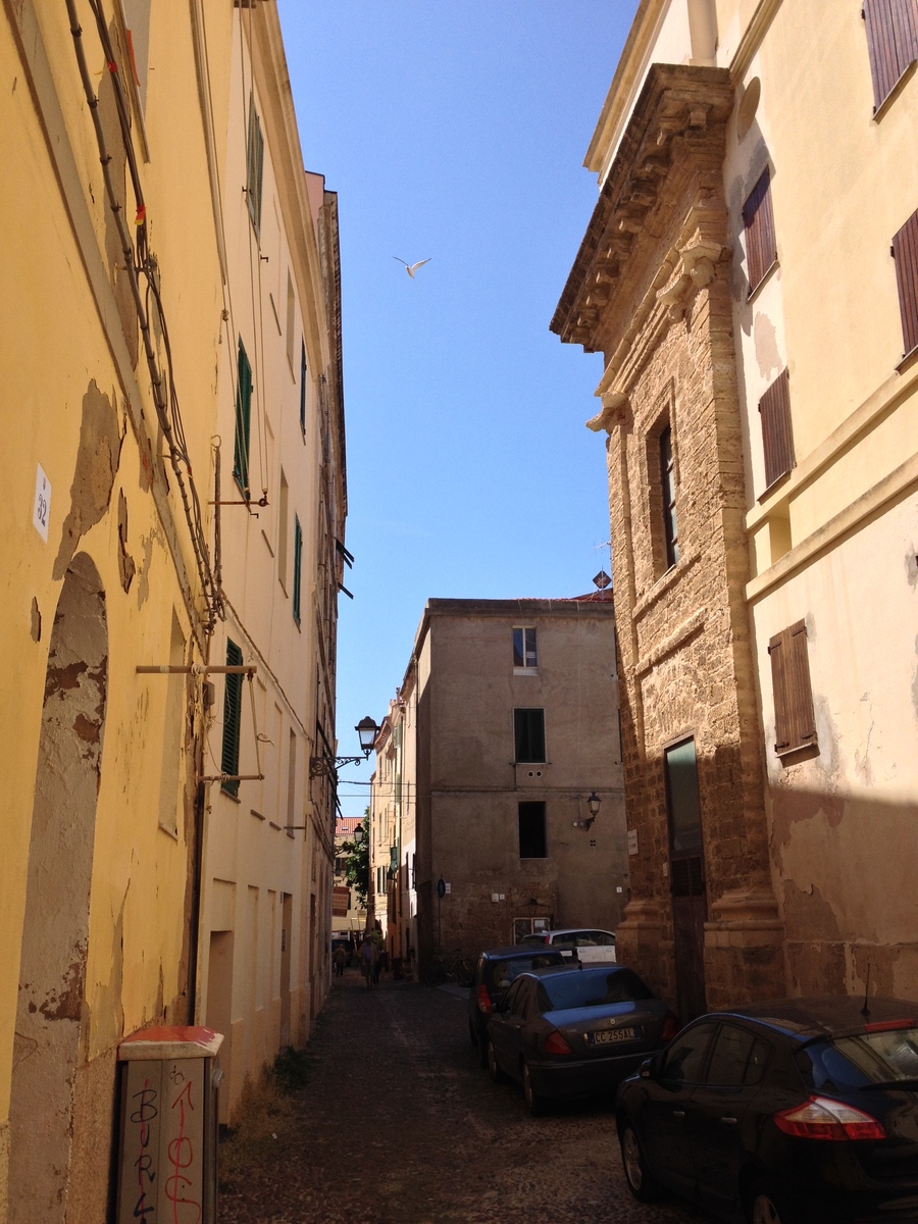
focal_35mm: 35
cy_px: 612
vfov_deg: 52.6
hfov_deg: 40.7
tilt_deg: +12.7
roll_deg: +1.6
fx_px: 1238
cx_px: 459
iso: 50
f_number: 2.4
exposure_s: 1/1534
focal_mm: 4.28
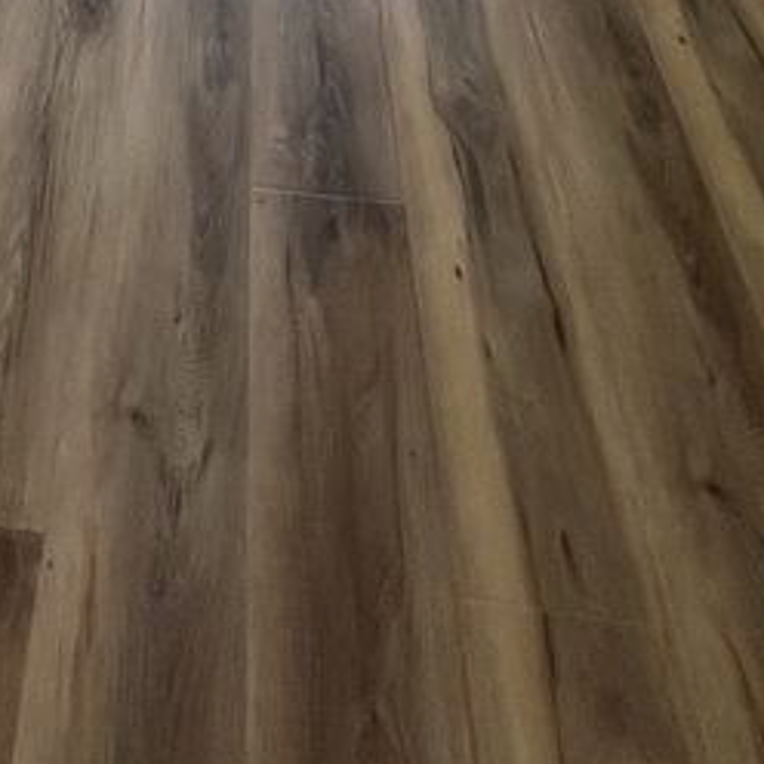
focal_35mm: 50
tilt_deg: -5.7
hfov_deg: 32.5
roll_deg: -1.3
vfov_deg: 19.3
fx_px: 1249
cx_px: 96
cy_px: -764
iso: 50
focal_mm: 1.57
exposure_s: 1/120
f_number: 1.8
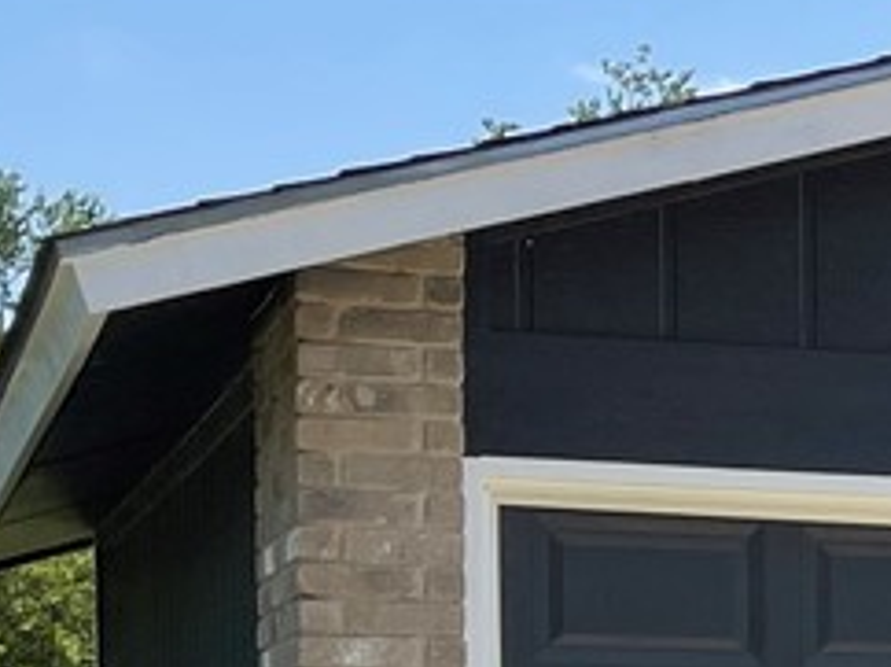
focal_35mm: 155
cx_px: 2213
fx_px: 3986
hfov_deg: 10.7
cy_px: 873
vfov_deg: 9.4
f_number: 1.6
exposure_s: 1/4464
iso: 32
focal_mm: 4.2
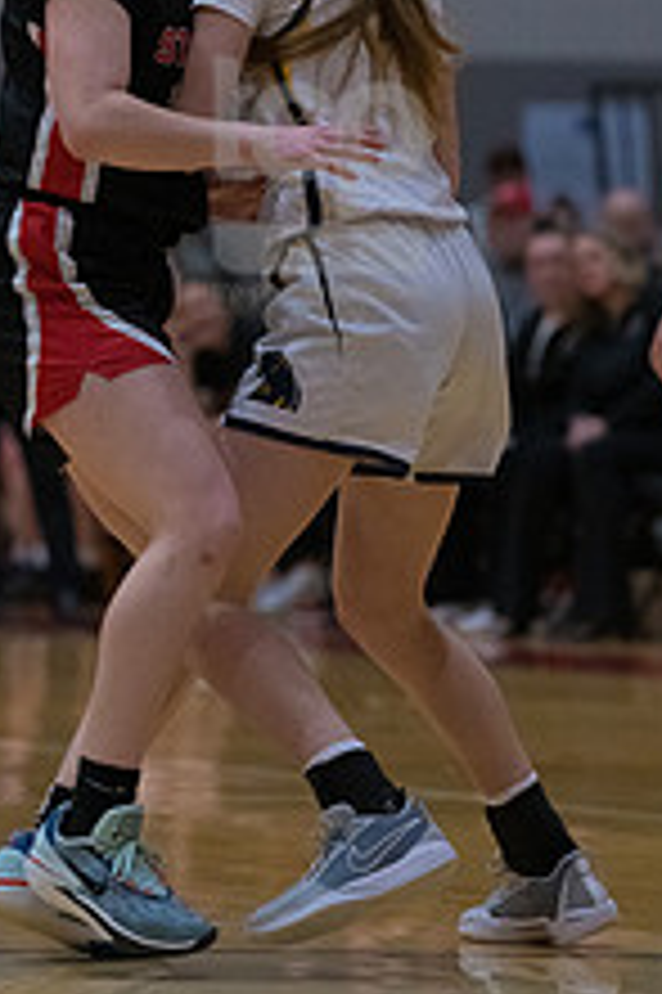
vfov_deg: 6.1
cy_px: 180
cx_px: 320
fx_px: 9282
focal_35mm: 336
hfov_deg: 4.1
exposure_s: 1/1600
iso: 8000
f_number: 4
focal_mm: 165
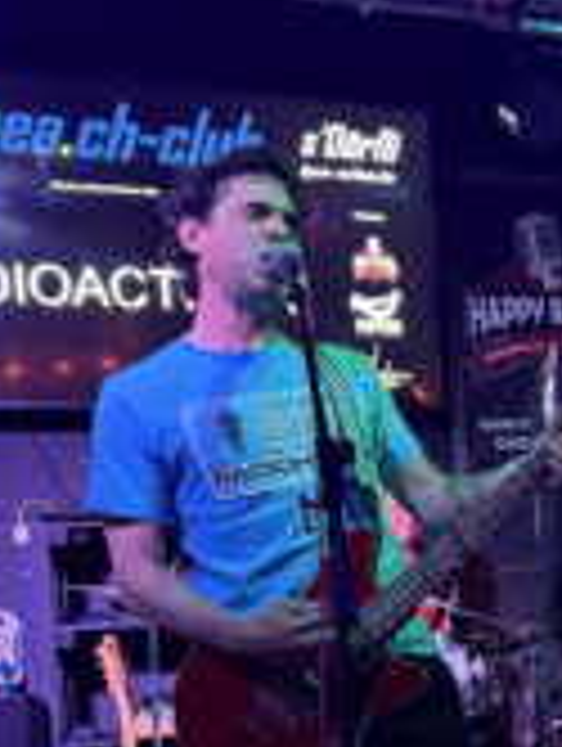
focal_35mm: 52
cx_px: 569
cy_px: 626
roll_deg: +1.2
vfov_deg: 35.3
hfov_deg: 26.5
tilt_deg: -4.1
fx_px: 1123
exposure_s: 1/30
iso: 800
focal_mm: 6.76
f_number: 1.78
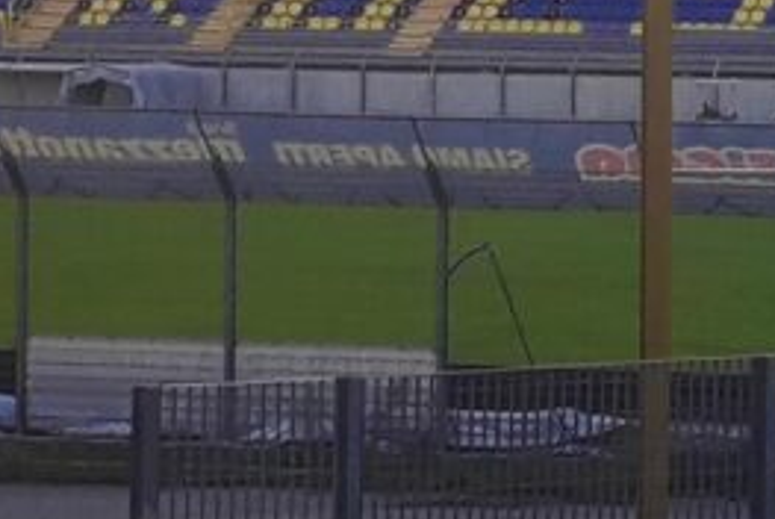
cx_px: 330
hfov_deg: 31.3
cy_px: -86
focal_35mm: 64
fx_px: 1379
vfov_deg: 20.1
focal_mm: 3.6
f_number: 1.9
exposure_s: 1/103
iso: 40
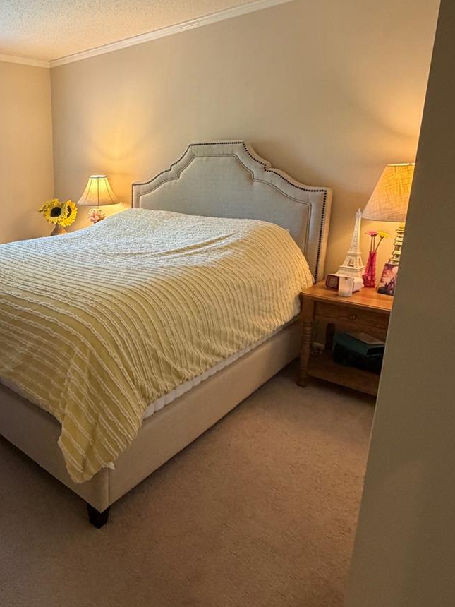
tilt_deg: -14.2
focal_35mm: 25
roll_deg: +1.3
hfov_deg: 50.6
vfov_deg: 69.2
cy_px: 270
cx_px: 74
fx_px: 438
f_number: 2.2
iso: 400
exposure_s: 1/60
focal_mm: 2.22
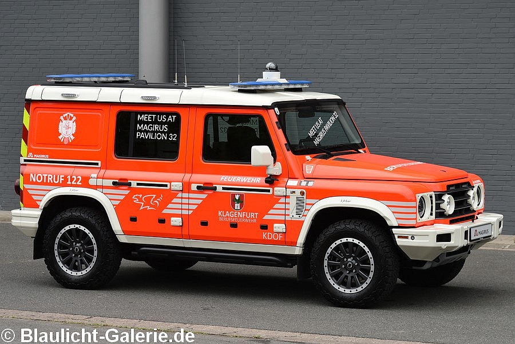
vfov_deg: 16.1
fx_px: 1216
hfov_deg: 23.9
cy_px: 172
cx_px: 258
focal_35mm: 85
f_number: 7.1
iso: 400
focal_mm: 85
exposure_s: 1/200
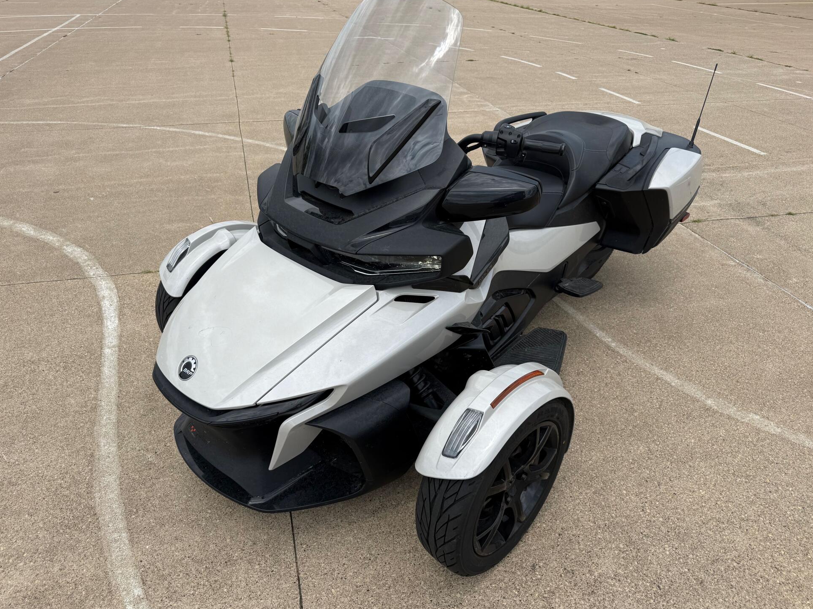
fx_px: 587
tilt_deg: -28.9
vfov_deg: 54.9
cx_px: 409
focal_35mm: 25
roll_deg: -3.1
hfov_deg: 69.4
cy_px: 299
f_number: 1.78
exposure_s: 1/4167
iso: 80
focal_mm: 6.76
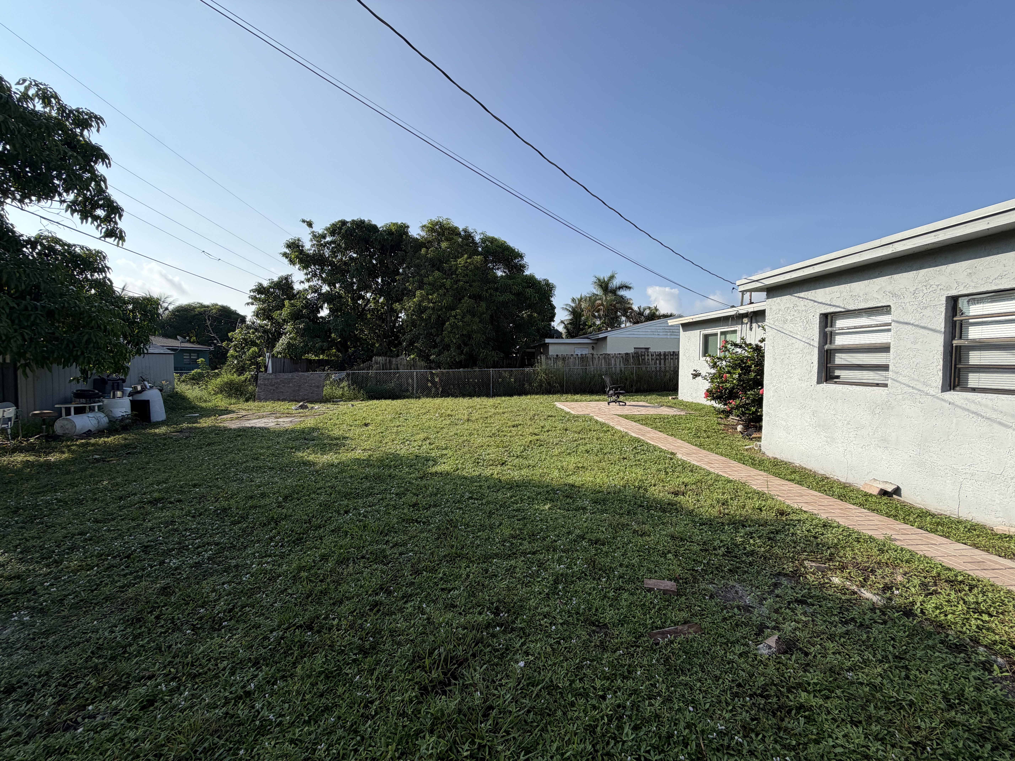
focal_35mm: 14
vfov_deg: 85.7
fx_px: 411
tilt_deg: -3.8
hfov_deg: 102.1
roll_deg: -0.4
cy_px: 380
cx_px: 508
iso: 20
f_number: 2.2
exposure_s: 1/942
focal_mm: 2.22
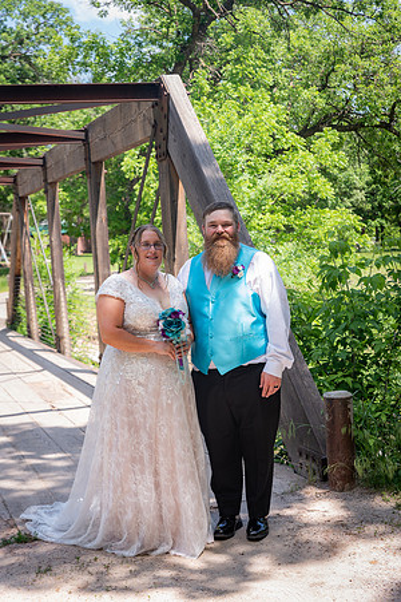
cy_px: 301
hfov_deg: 23.4
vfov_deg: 34.5
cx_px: 200
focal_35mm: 58
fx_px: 969
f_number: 5
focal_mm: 58
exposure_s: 1/125
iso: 100
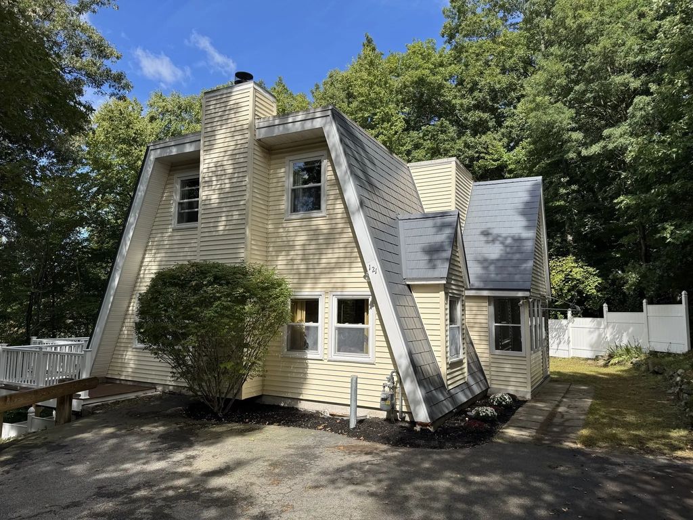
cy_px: 260
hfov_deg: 71.6
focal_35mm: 24
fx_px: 480
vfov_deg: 56.8
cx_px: 346
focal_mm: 6.76
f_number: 1.78
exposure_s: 1/2415
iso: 80
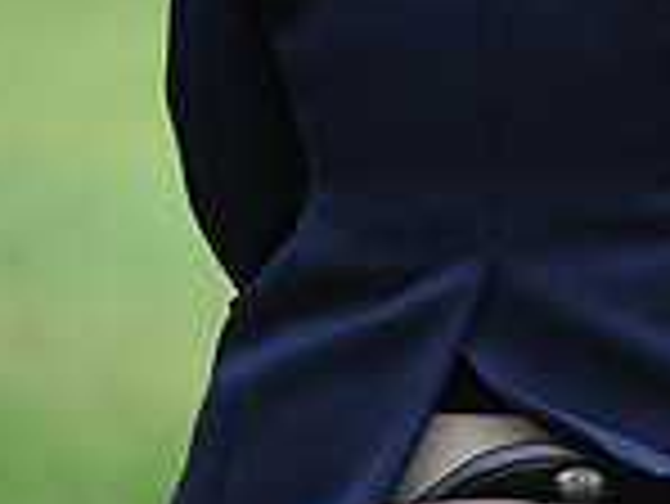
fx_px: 14509
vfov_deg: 2.0
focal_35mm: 749
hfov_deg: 2.6
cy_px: -90
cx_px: 1277
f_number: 3.5
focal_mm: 200
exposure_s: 1/1250
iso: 3200
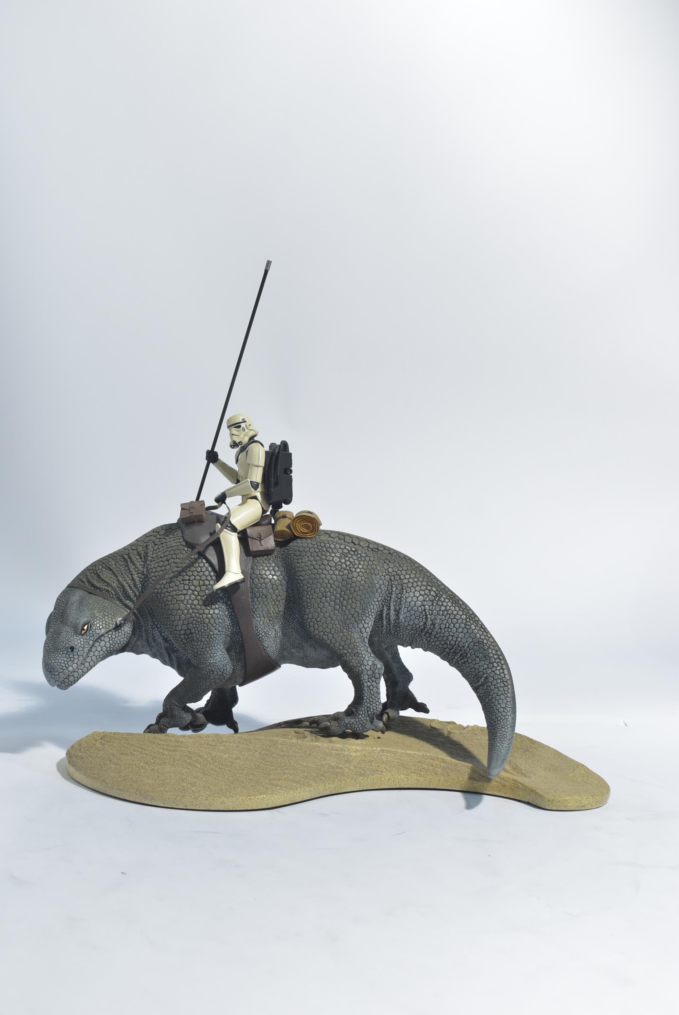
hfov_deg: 29.9
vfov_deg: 43.6
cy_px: 508
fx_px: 1271
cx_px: 340
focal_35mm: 45
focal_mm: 30
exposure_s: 1/80
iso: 800
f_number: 7.1
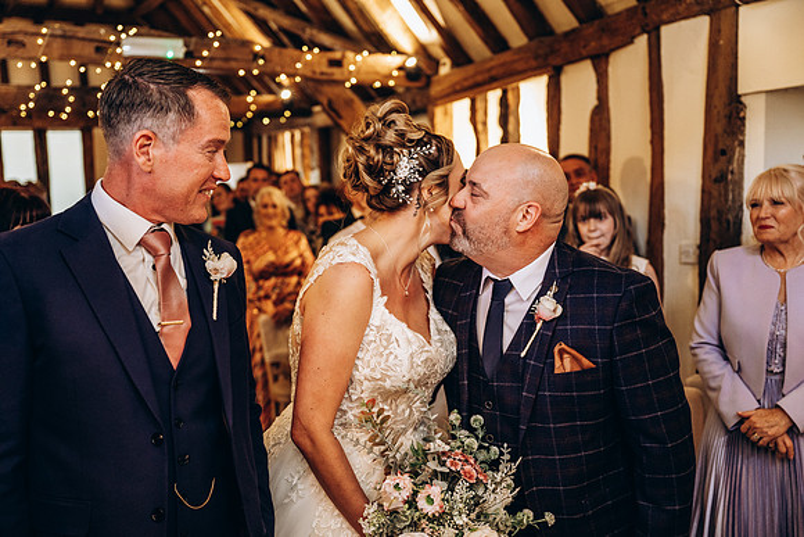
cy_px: 268
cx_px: 402
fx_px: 871
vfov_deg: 34.2
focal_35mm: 39
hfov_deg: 49.5
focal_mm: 39
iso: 2000
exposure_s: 1/100
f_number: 2.8
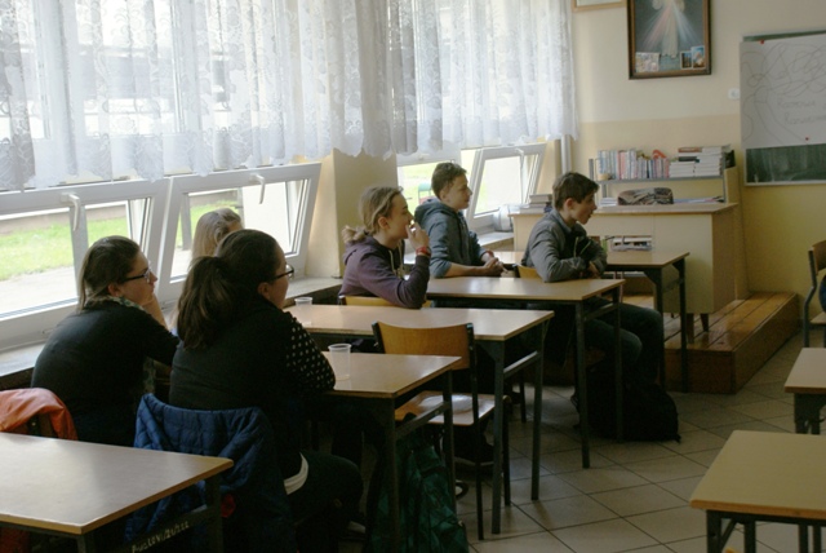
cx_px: 413
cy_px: 276
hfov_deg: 43.6
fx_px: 1033
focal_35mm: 45
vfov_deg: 29.9
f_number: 5
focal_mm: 30
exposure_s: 1/80
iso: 320
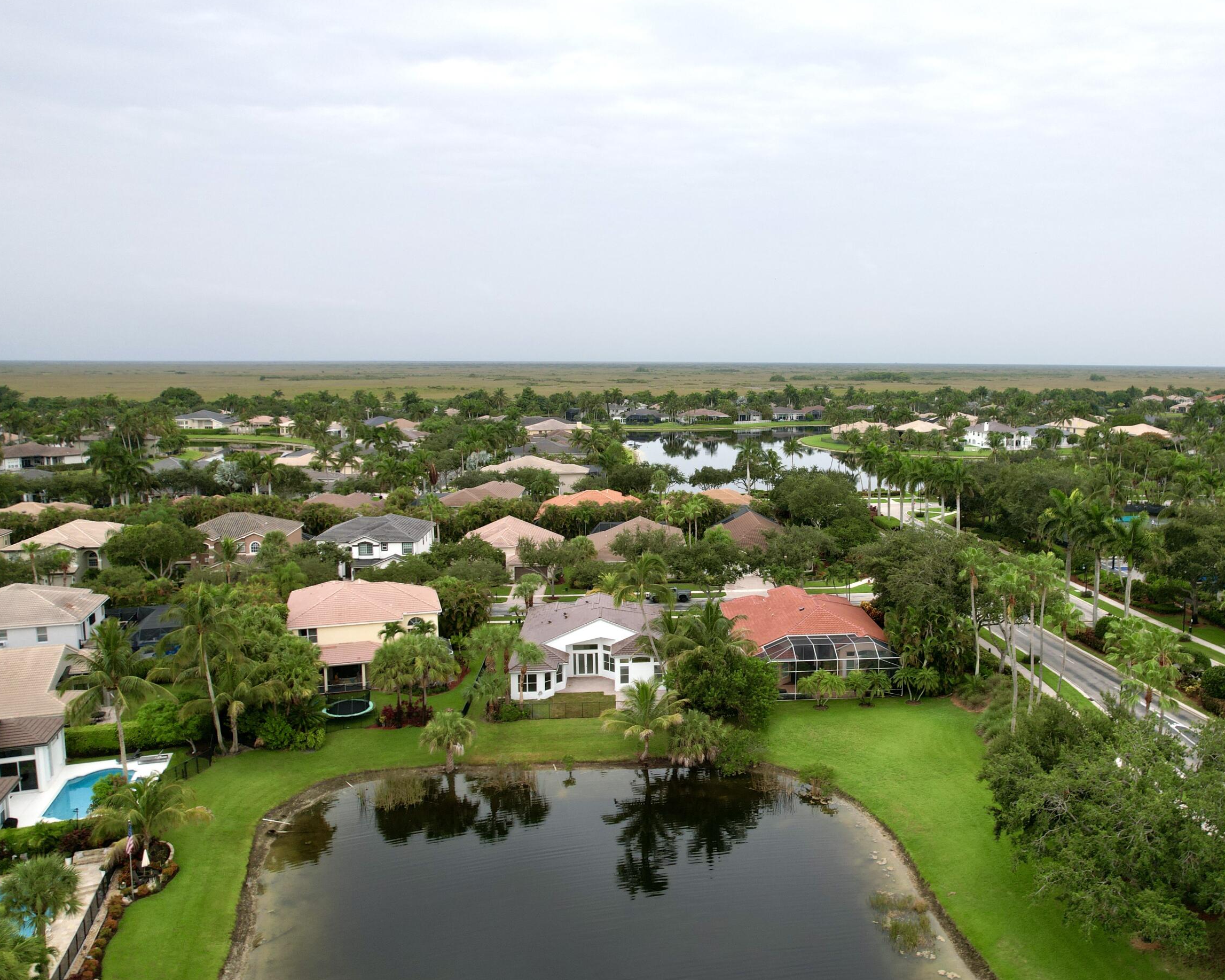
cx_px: 760
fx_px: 979
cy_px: 469
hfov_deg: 63.2
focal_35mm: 27
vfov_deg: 53.2
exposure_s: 1/640
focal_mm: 8.38
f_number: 2.8
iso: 100
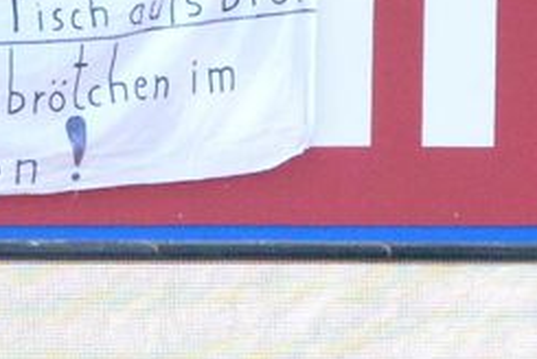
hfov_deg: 3.0
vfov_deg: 2.0
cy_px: 153
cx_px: 4
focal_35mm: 696
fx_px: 10394
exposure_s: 1/400
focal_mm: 200
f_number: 14
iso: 1600
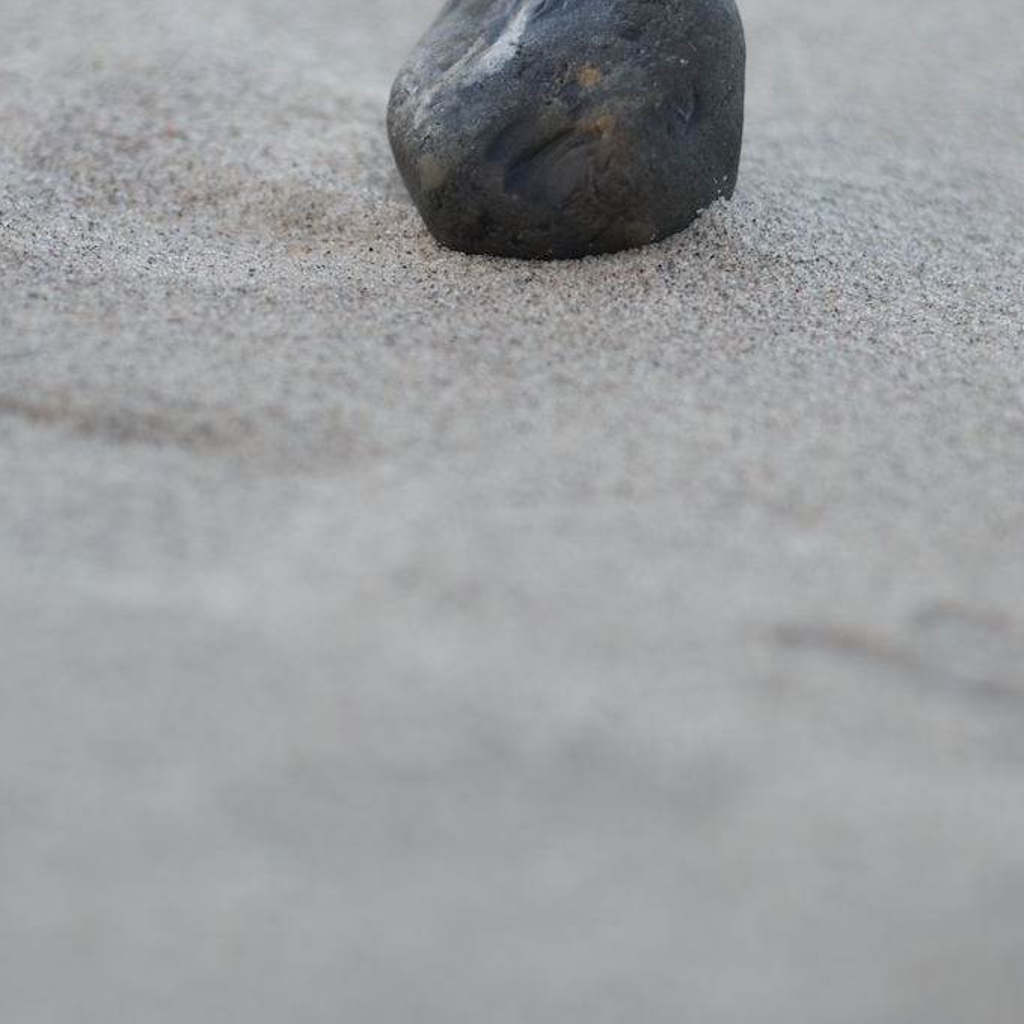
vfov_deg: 10.1
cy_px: 504
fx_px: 5790
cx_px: 514
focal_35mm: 173
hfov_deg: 10.1
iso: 200
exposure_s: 1/320
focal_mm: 135
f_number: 3.5
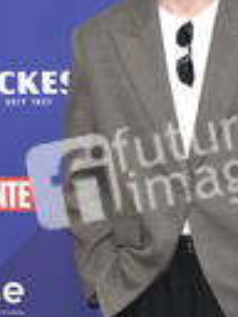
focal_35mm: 168
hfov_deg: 8.8
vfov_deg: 11.7
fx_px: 1540
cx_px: 226
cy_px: 295
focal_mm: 56
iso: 500
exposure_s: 1/250
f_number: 5.6
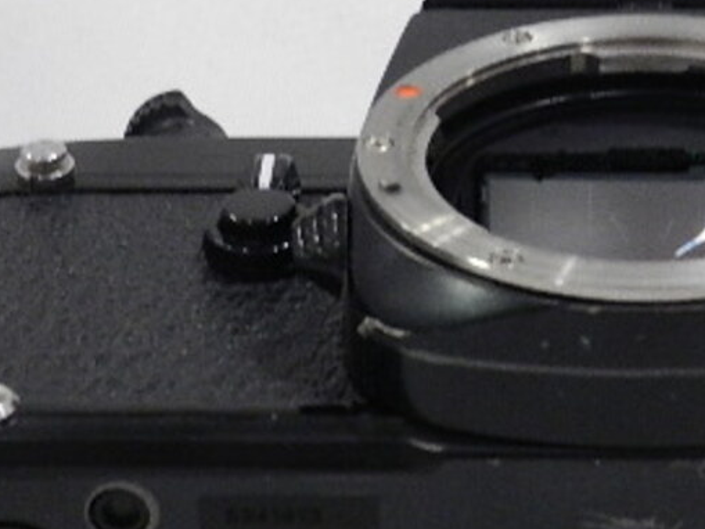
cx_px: 550
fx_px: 4033
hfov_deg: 10.0
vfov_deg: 7.5
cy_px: 325
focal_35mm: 198
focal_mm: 14.9
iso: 800
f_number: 4.4
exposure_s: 1/60
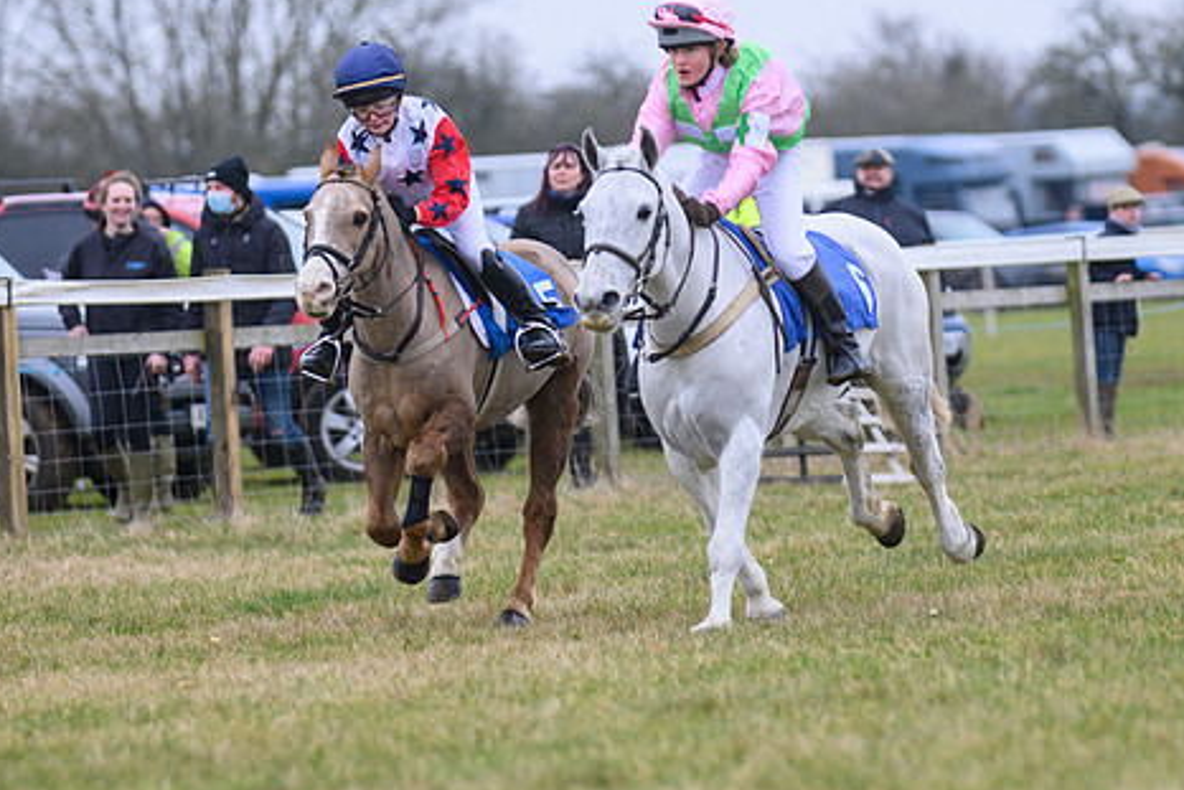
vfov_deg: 4.1
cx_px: 638
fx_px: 11152
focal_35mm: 339
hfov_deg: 6.1
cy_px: 318
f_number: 4
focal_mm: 180
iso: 800
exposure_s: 1/800
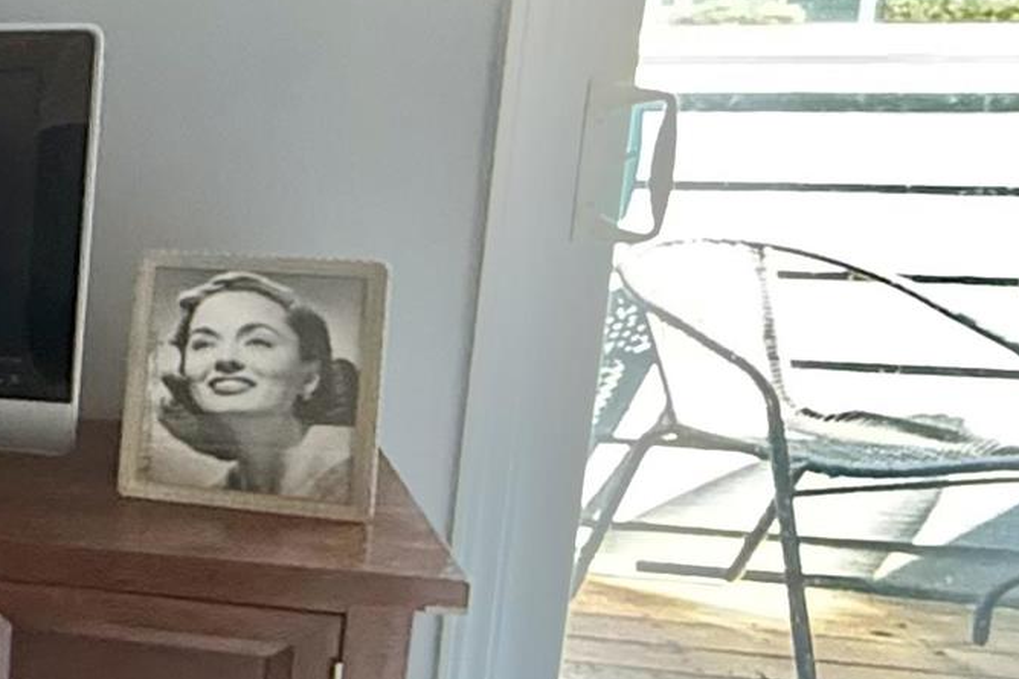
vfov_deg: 20.3
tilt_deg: -10.5
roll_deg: +3.5
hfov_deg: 19.1
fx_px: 1896
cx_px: -992
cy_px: 275
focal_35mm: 67
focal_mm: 2.22
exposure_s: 1/60
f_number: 2.2
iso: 500
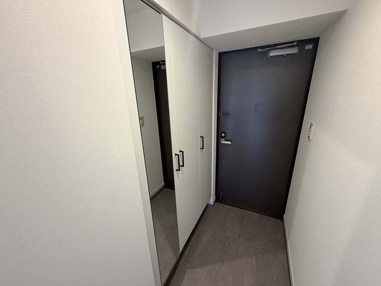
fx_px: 154
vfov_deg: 85.7
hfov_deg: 102.1
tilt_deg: -17.2
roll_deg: +3.3
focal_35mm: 14
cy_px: 143
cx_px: 190
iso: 320
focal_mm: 2.22
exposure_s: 1/106
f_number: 2.2
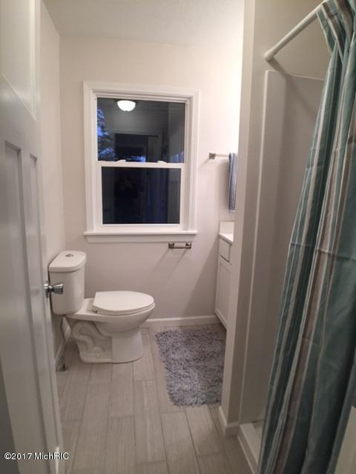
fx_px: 398
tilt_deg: -10.9
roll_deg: -2.1
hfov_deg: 48.2
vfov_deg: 61.7
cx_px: 178
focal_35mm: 29
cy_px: 237
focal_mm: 4.15
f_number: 2.2
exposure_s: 1/30
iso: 100
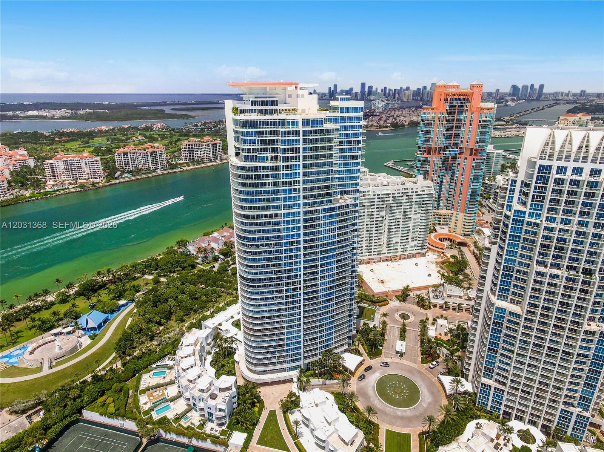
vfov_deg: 65.9
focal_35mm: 20
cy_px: 226
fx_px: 349
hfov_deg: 81.8
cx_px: 302
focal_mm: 3.61
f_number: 2.8
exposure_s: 1/1250
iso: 100
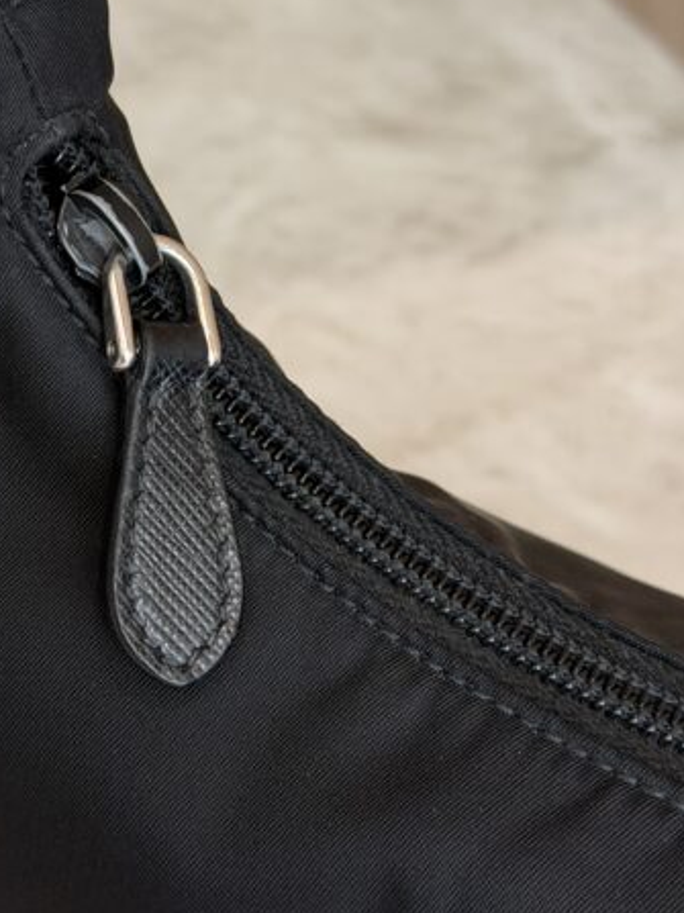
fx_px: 2267
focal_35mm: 86
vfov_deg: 22.6
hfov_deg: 17.0
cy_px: 261
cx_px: 129
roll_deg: -0.1
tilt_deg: -34.4
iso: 80
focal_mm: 6.76
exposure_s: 1/60
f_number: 1.78
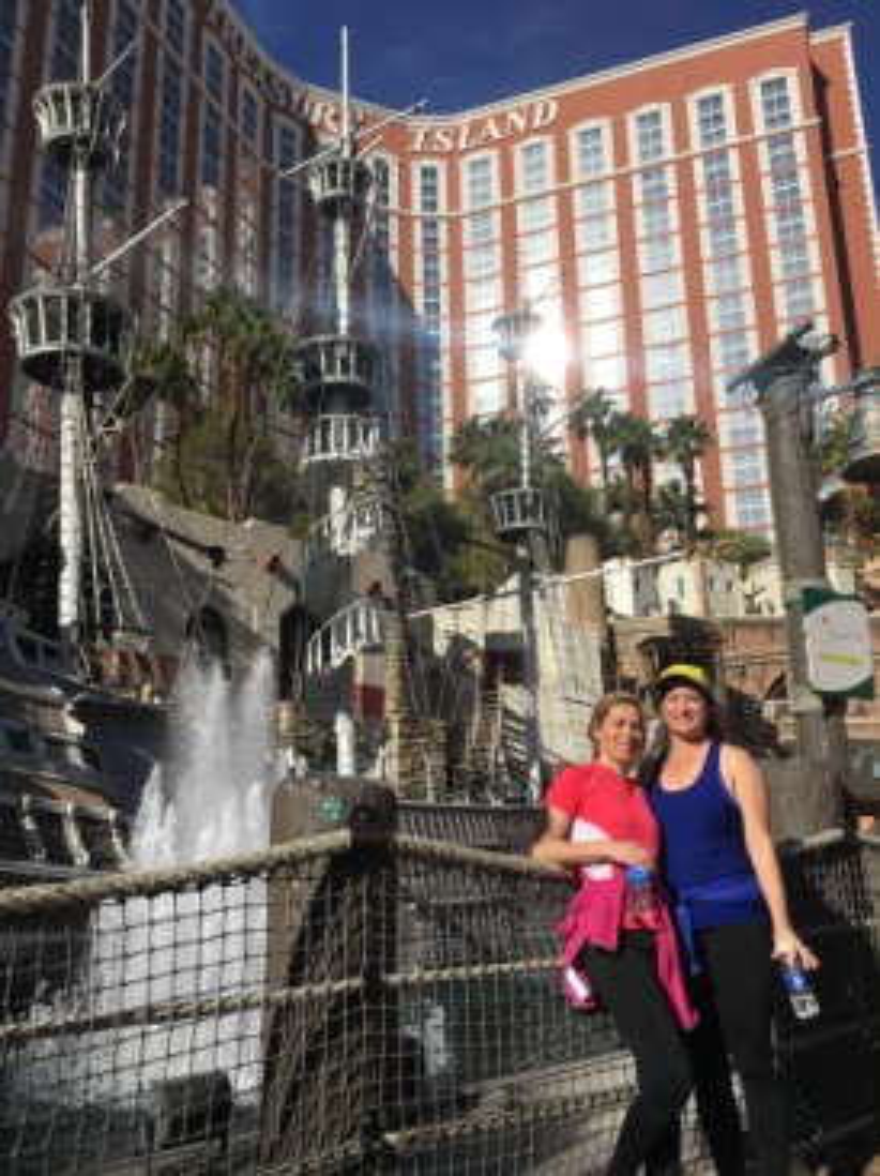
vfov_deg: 61.7
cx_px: 440
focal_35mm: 29
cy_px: 588
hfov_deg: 48.2
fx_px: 984
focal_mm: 4.15
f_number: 2.2
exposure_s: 1/2747
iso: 25
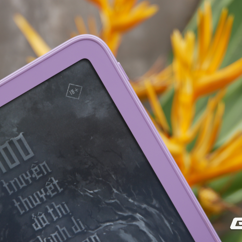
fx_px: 498
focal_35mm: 63
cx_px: 73
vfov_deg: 27.3
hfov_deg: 27.1
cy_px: 103
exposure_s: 1/80
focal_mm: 23
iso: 200
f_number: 4.8
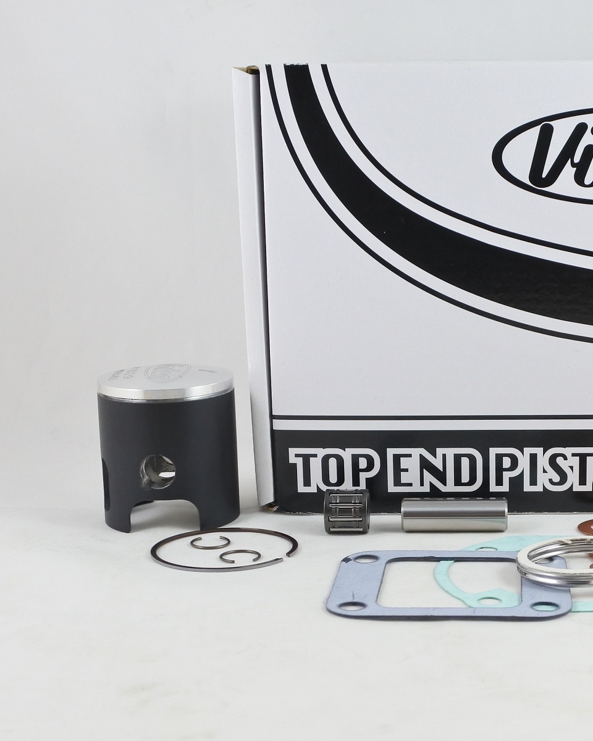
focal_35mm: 48
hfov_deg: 31.1
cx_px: 418
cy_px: 370
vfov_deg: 38.8
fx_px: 1053
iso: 400
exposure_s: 1/125
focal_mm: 12.8
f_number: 4
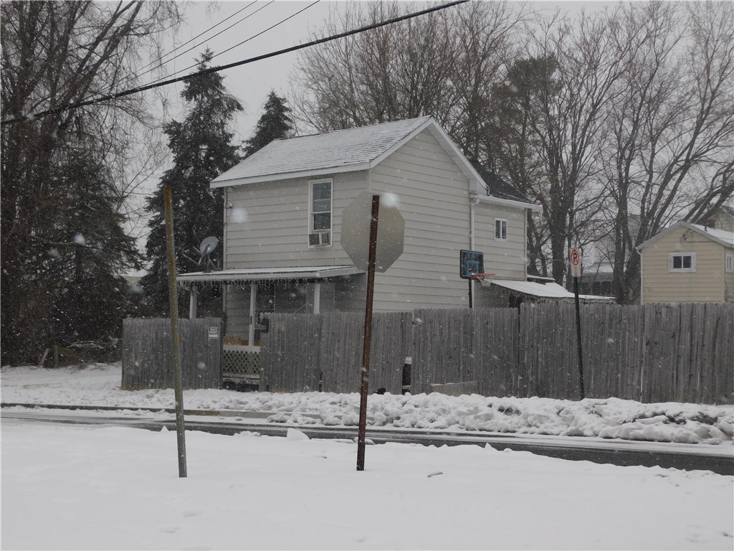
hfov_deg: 37.5
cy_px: 276
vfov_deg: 28.6
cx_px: 367
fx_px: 1081
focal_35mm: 51
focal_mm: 9
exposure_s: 1/1000
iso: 125
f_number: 3.8
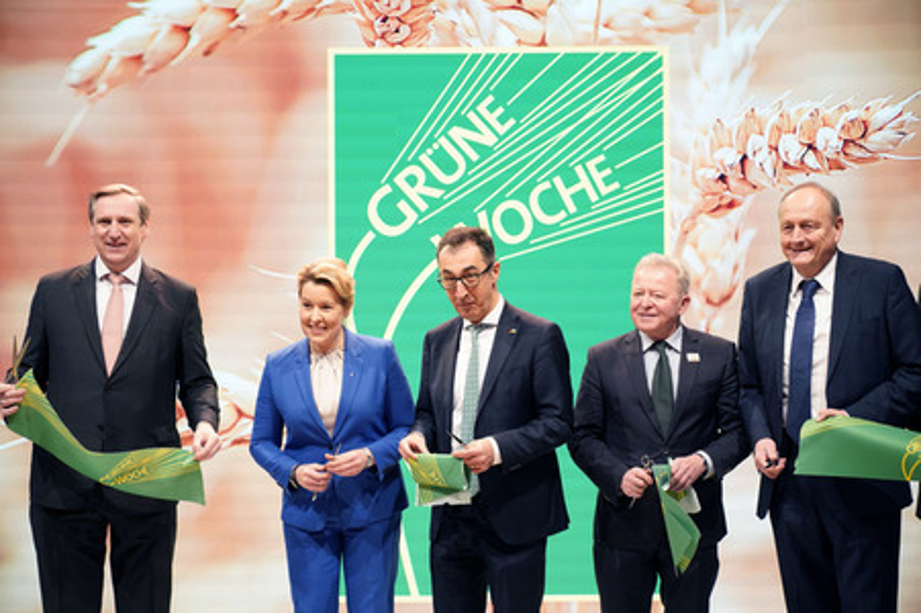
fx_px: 1559
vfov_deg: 22.2
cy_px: 306
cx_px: 460
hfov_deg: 32.9
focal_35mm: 61
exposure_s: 1/200
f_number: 5
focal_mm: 61
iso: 1600
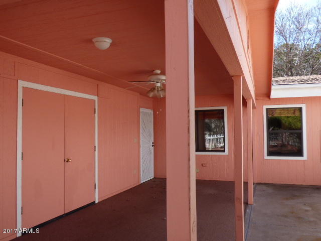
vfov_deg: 46.8
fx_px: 278
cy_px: 120
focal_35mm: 30
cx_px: 160
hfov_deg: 60.0
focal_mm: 5.29
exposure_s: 1/320
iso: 100
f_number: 3.3
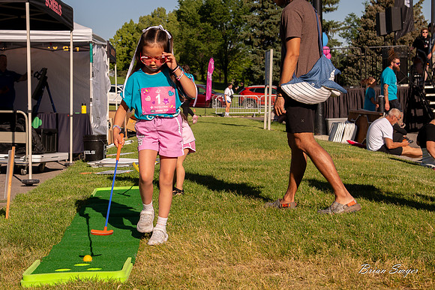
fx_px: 957
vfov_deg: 17.2
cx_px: 154
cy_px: 118
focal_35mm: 79
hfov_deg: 25.5
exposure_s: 1/1000
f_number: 8
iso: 200
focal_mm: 55
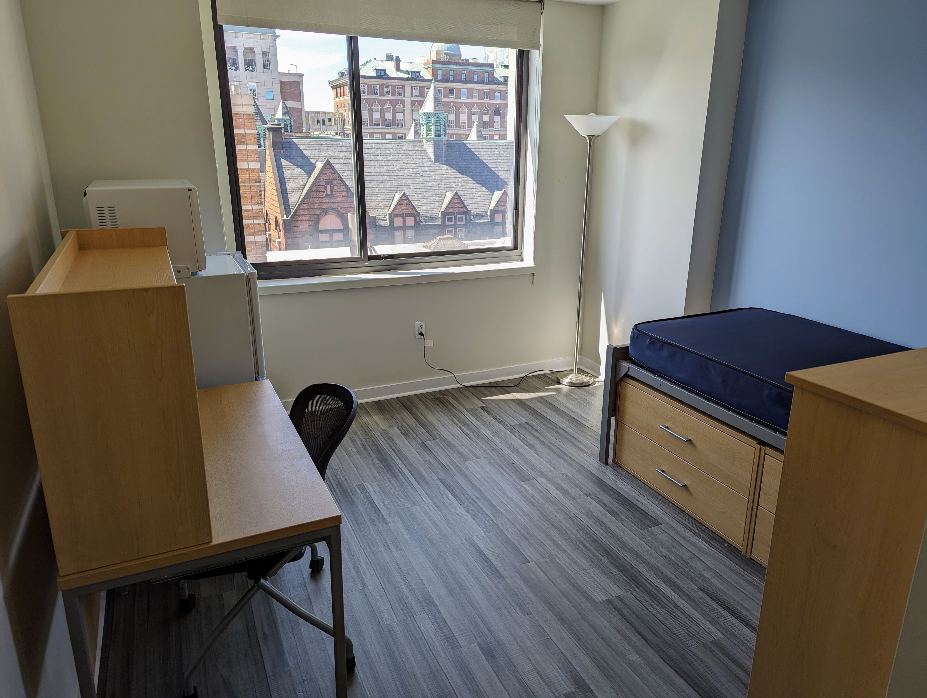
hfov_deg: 71.5
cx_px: 464
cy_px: 349
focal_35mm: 24
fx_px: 644
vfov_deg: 56.9
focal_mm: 6.81
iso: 39
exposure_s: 1/256
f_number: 1.85
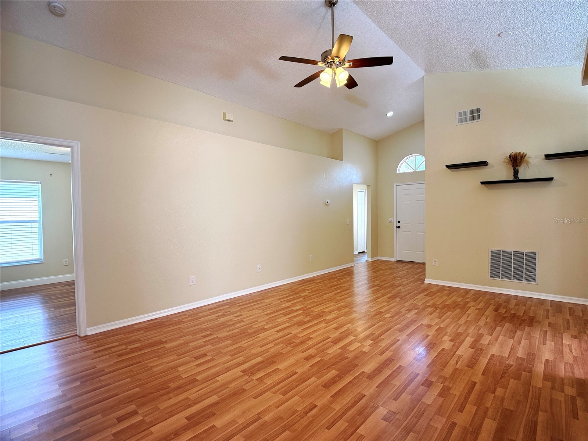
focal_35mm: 24
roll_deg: +0.9
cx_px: 294
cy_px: 220
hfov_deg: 71.6
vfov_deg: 56.8
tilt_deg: -1.3
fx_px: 408
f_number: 1.78
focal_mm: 6.76
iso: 200
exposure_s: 1/180
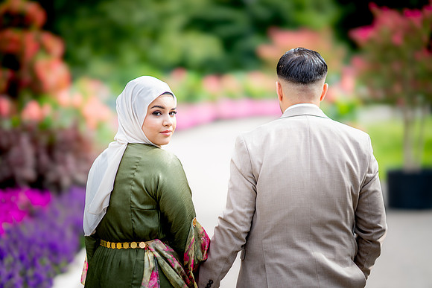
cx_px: 216
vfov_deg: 16.1
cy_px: 144
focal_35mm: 85
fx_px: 1020
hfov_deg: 23.9
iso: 100
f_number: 1.4
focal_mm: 85
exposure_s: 1/2500
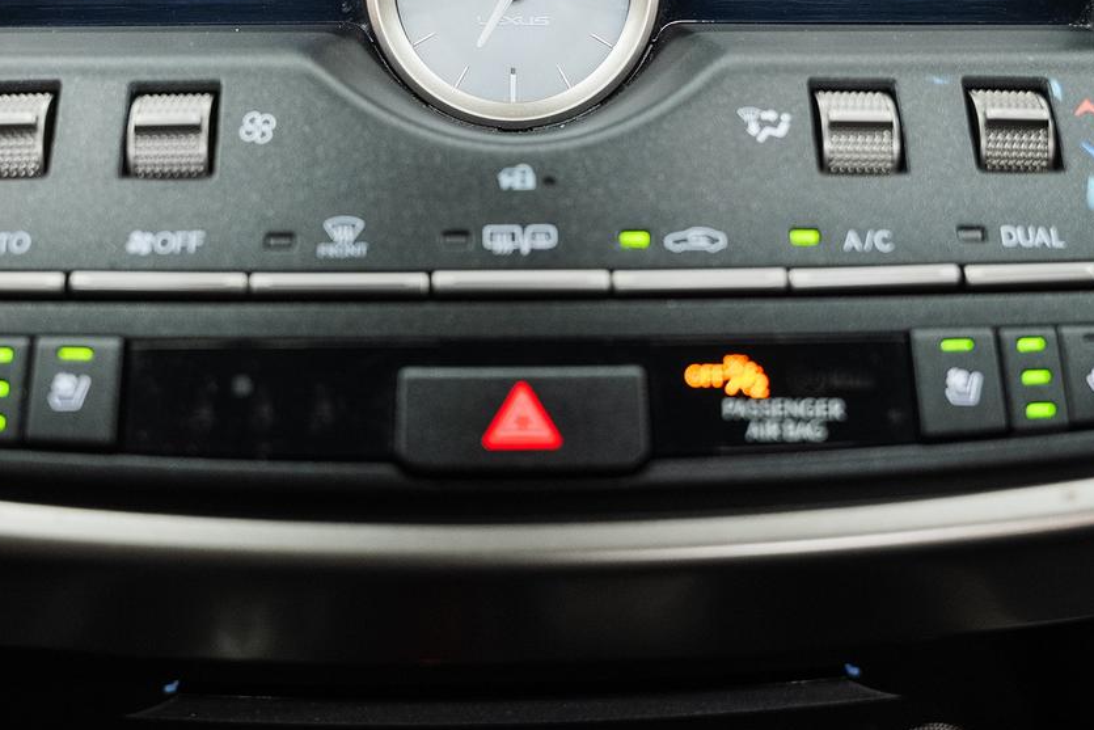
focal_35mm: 54
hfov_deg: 36.9
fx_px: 1641
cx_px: 548
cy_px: 170
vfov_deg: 24.7
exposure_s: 1/60
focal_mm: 26.9
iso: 1000
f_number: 3.2
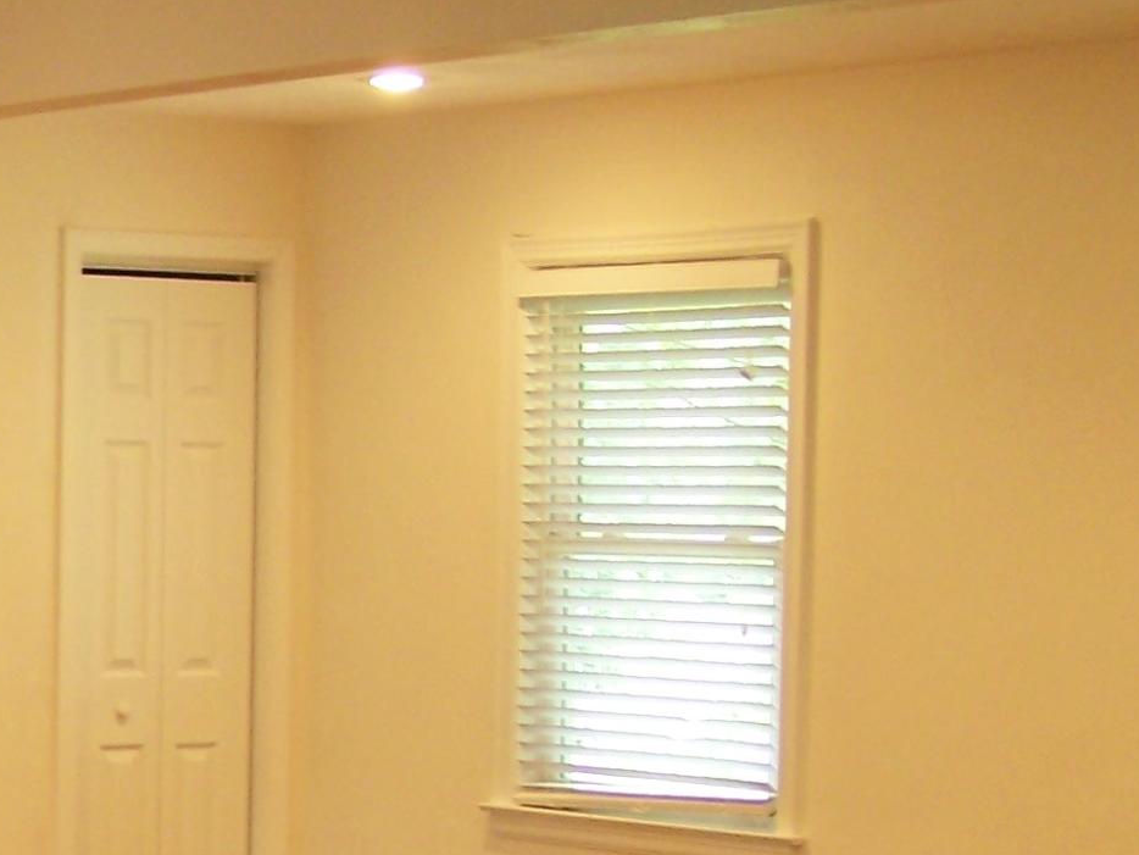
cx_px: -393
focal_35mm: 122
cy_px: 823
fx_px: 4015
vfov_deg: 12.0
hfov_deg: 15.3
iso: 64
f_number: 2.8
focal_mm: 6.3
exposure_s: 1/6
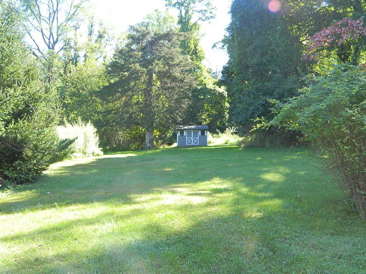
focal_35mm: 34
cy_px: 141
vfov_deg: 41.8
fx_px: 359
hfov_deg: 53.9
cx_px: 168
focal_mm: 5.6
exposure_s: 1/125
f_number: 3.2
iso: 110
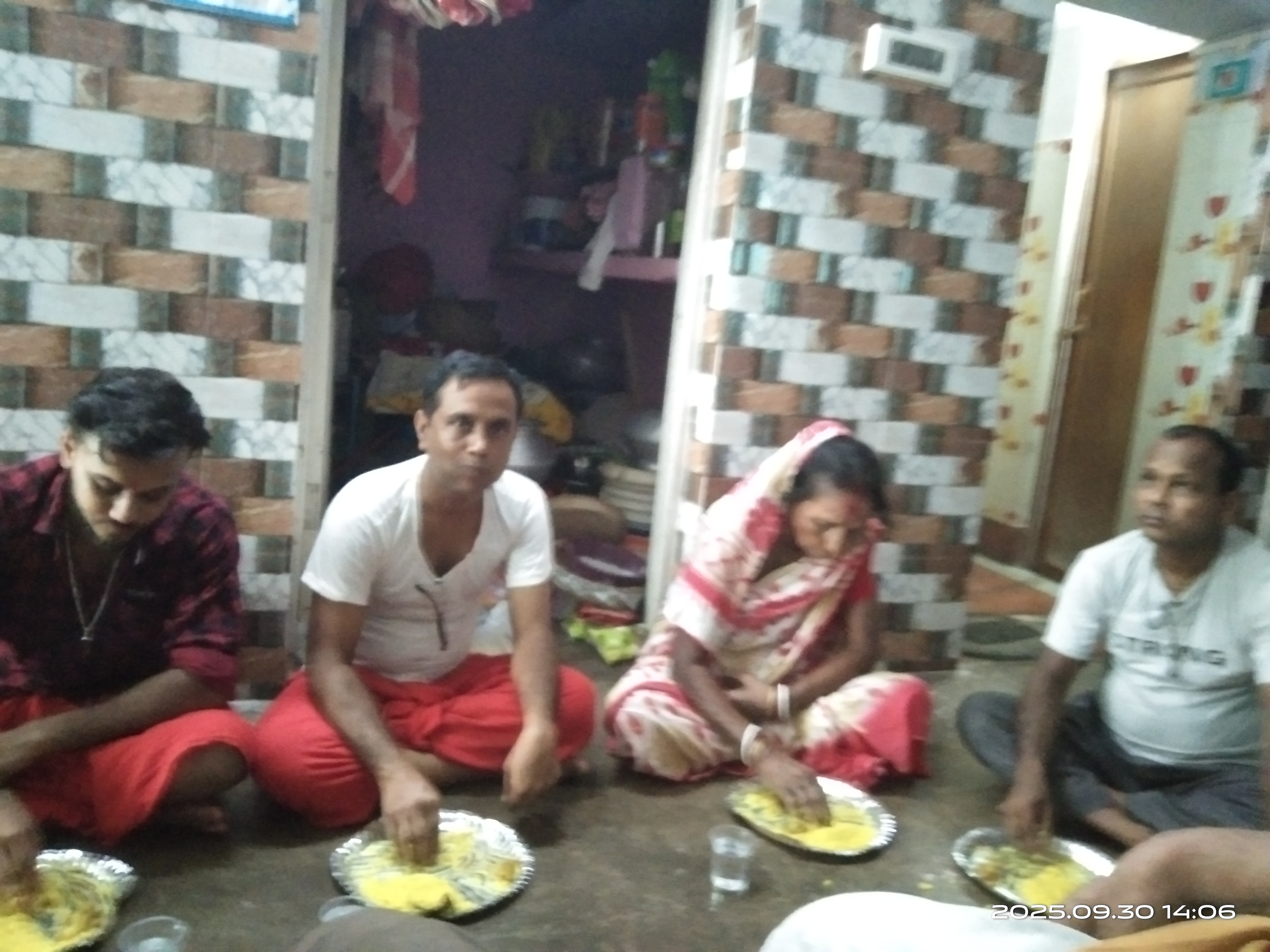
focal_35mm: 30
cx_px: 635
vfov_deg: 46.8
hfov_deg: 60.0
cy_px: 476
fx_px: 1101
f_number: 2.2
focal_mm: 3.65
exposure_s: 1/14
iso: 1937
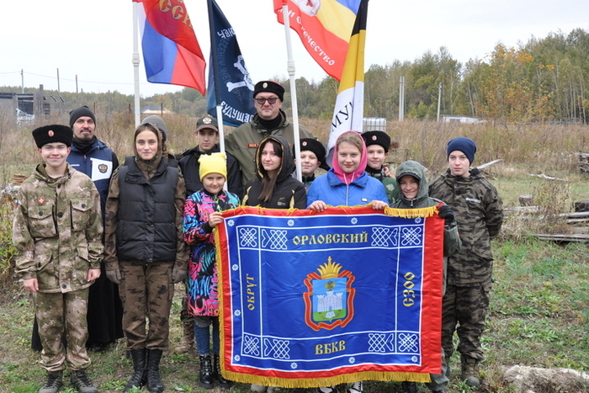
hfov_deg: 49.5
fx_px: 638
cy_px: 196
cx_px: 294
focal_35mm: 39
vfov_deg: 34.2
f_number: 8
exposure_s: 1/160
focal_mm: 26
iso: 400
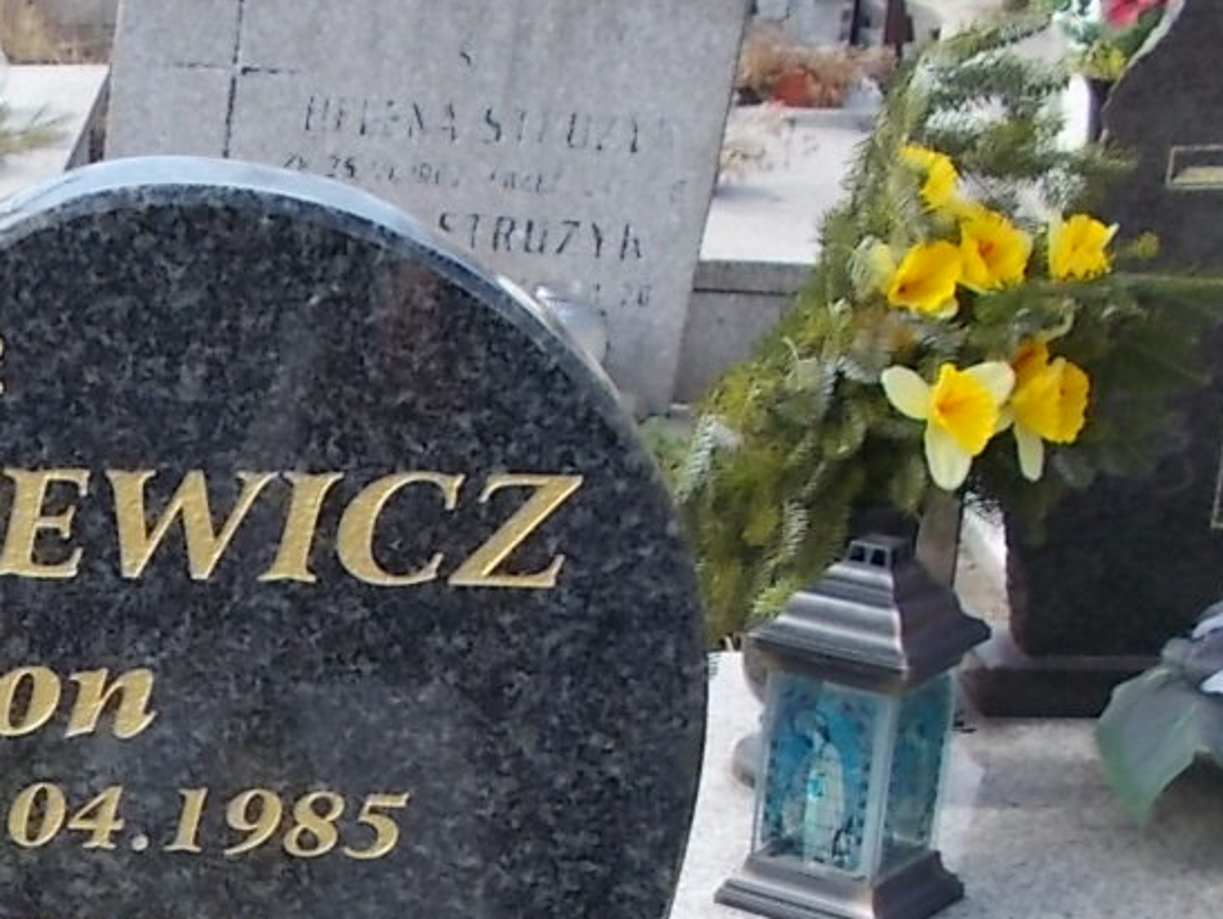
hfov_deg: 23.5
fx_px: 2687
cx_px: -239
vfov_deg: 18.9
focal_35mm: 76
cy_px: 917
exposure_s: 1/400
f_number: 3.2
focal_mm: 4.6
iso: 80
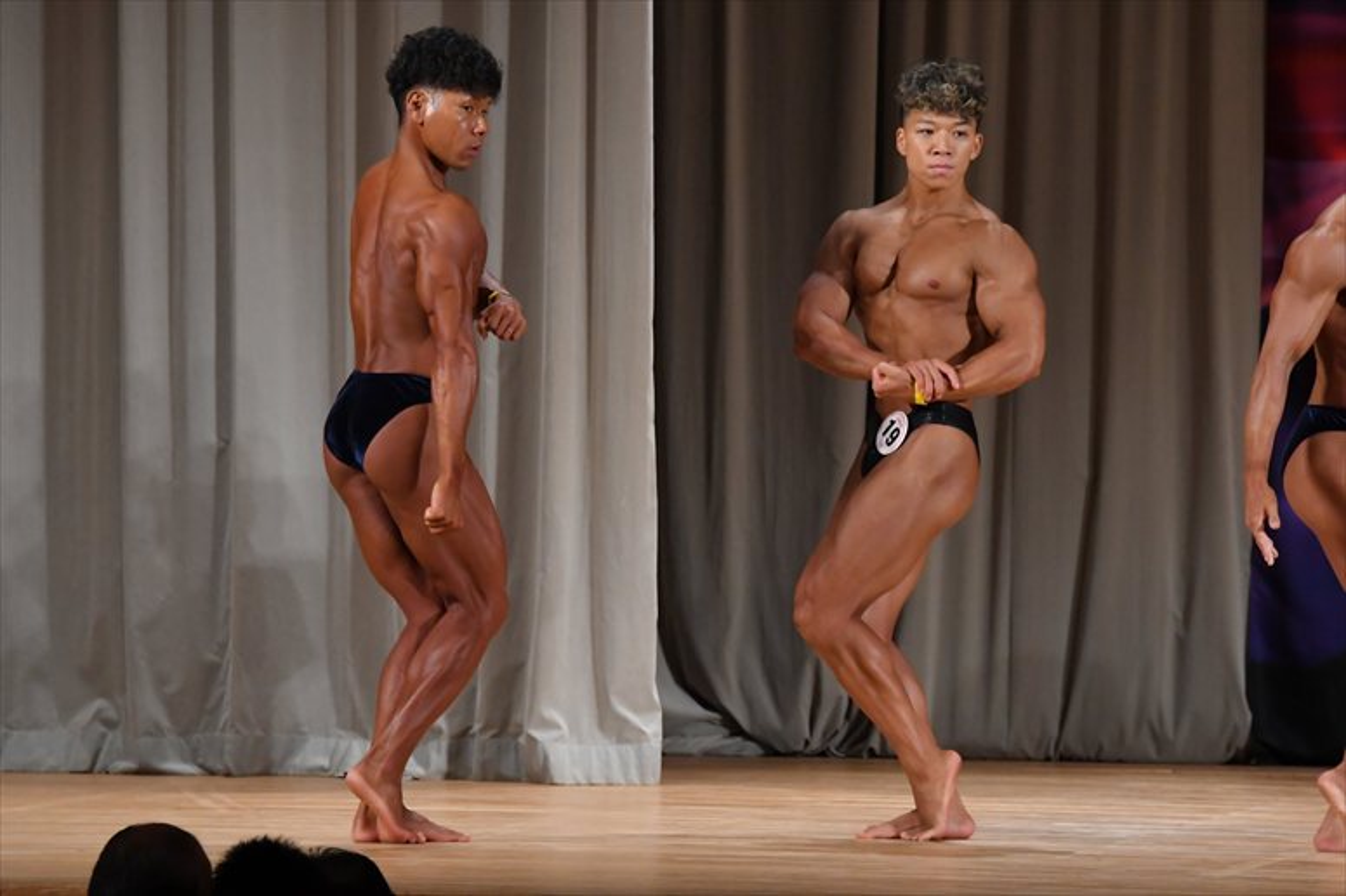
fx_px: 9530
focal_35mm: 255
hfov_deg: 8.1
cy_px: 448
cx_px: 673
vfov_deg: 5.4
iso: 3200
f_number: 5.6
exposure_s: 1/400
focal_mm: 170
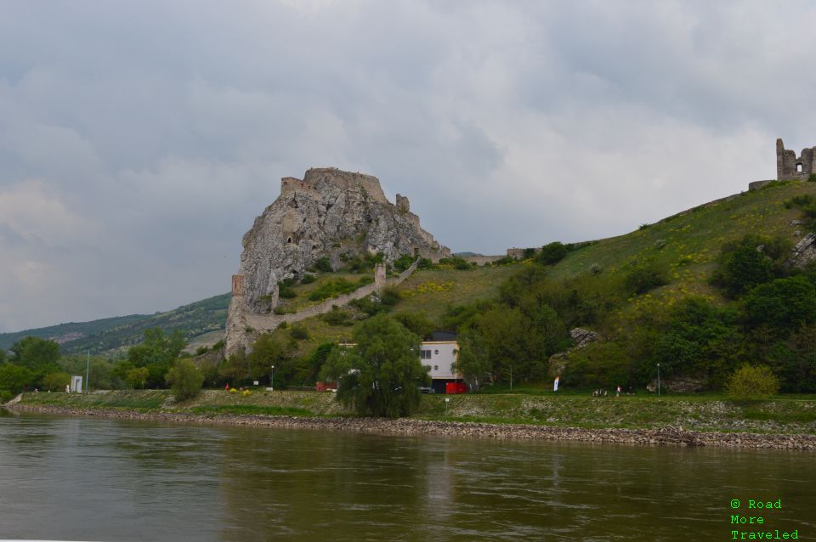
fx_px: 849
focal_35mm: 38
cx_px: 408
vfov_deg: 35.4
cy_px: 271
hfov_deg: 51.3
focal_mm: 25
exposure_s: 1/500
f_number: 11
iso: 280
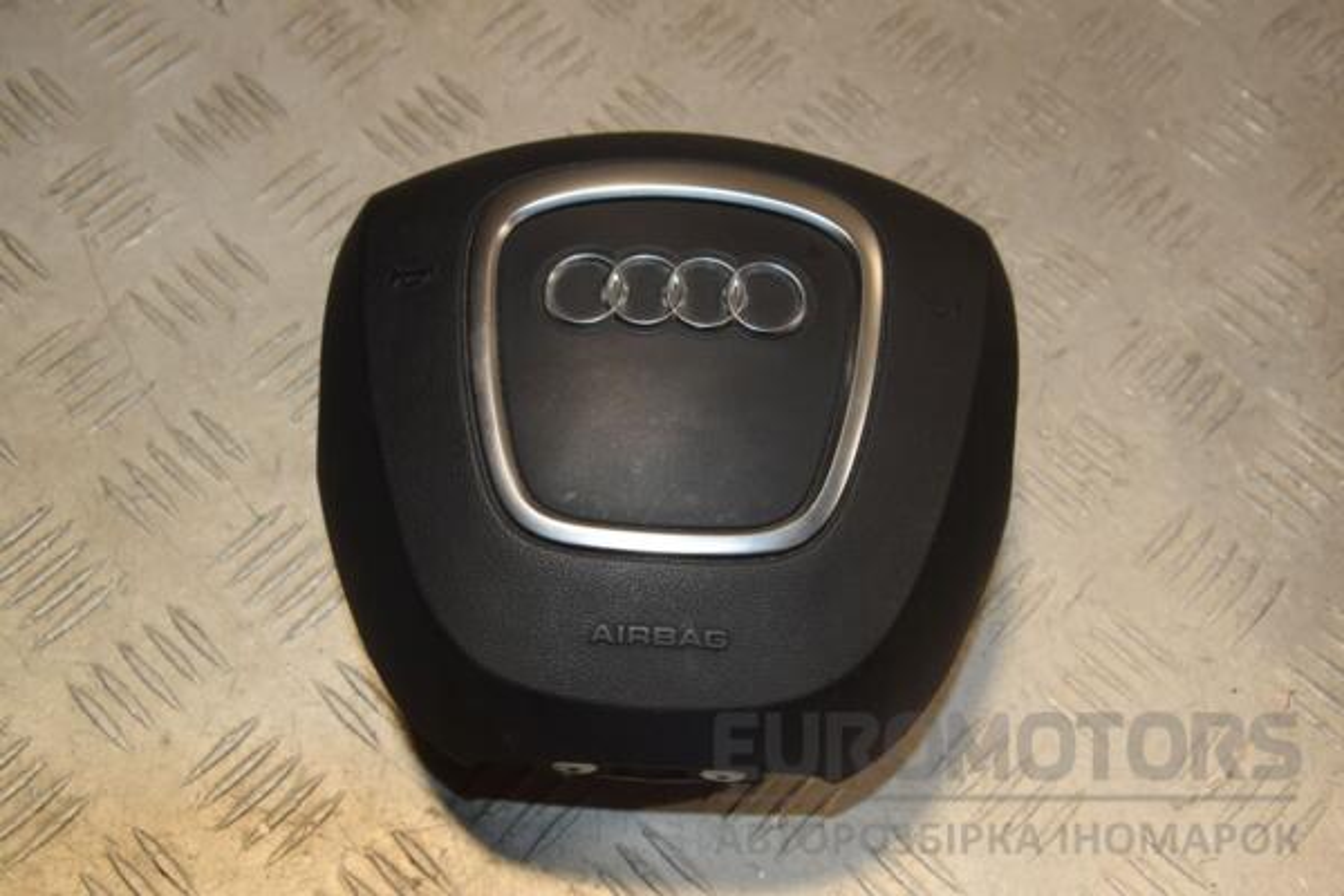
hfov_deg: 38.9
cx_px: 672
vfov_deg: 26.5
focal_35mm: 51
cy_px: 448
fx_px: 1904
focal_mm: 34
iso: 800
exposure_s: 1/200
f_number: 7.1
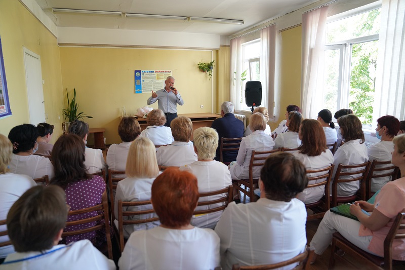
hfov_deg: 73.8
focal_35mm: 24
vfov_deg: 53.1
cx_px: 202
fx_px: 270
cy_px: 135
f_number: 2.8
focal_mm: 24
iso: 1600
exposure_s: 1/320
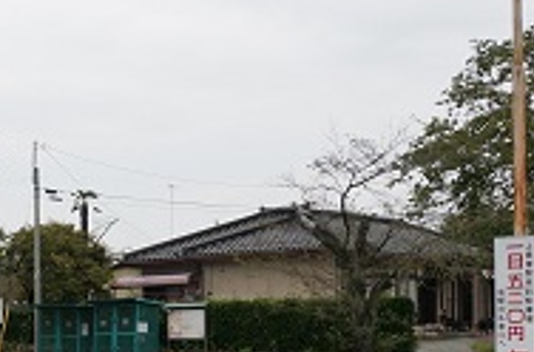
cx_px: 60
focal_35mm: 69
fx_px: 1020
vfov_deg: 18.7
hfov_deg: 28.3
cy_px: 397
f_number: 9
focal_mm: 18
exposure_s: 1/100
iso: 100
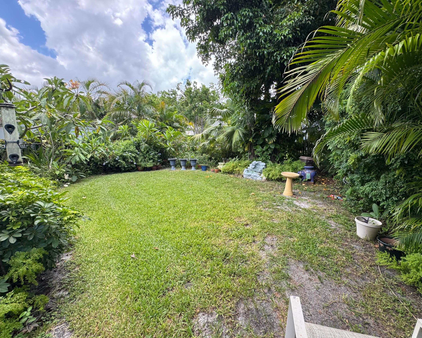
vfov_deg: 84.0
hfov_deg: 96.7
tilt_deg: -8.4
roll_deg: -1.0
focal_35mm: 15
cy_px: 169
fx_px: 187
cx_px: 225
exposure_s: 1/195
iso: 40
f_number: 2.2
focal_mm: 2.22
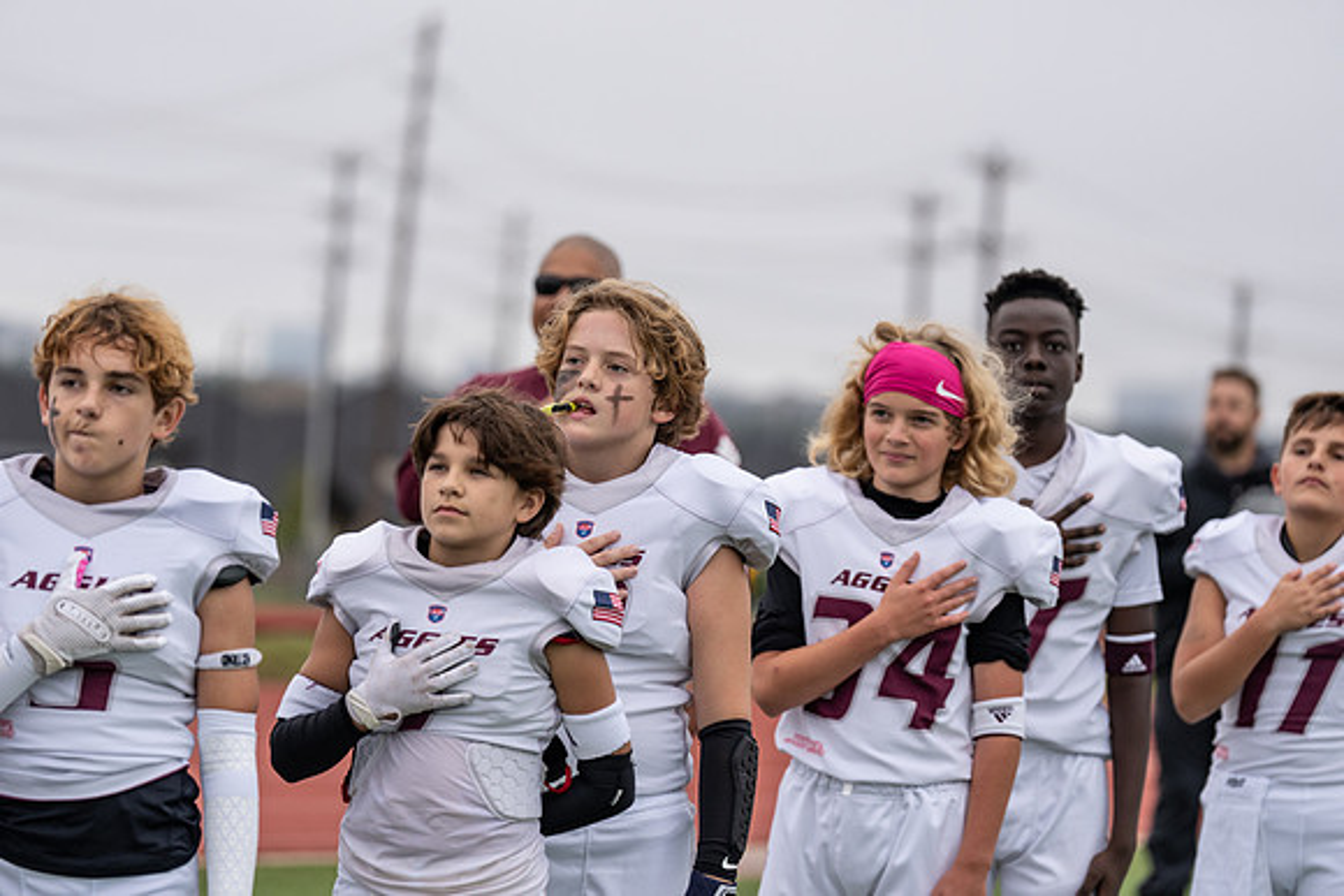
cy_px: 448
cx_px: 672
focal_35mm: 141
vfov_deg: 9.7
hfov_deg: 14.5
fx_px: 5265
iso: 500
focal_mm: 141
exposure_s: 1/1250
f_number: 2.8
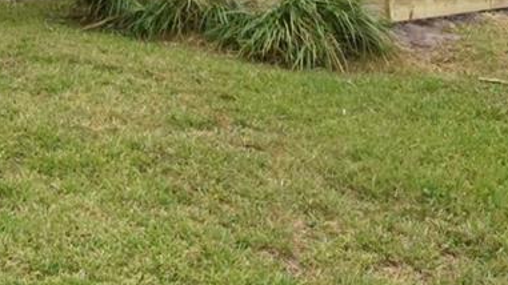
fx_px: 889
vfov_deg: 16.5
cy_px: -156
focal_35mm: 66
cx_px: 144
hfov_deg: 31.5
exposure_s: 1/4000
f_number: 3.5
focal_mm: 10
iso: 800
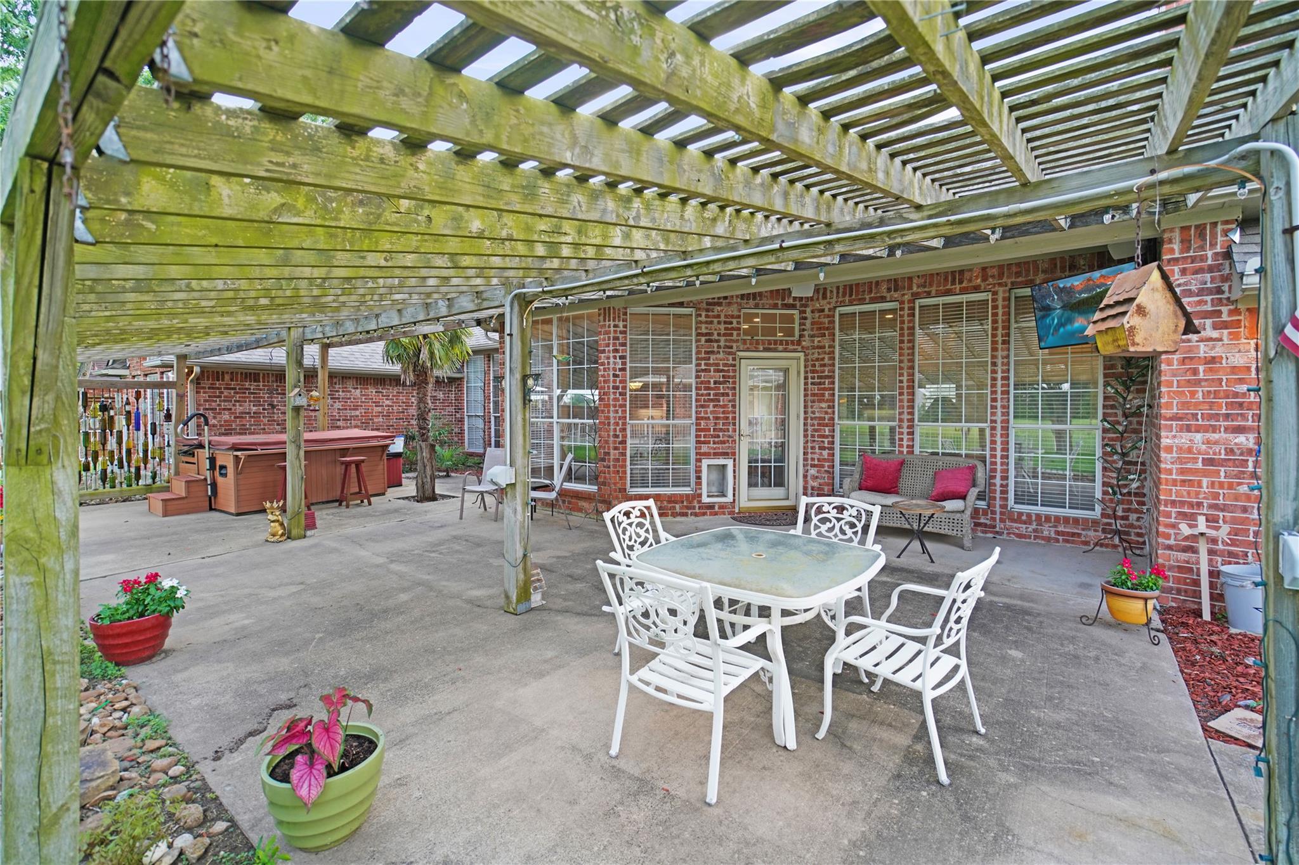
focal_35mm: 16
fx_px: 577
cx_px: 650
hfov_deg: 96.7
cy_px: 432
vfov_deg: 73.7
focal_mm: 16
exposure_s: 1/160
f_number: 4
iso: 200
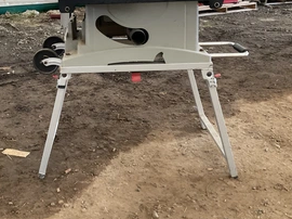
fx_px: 362
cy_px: 68
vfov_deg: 33.2
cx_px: 108
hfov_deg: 43.5
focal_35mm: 43
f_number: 1.8
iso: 64
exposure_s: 1/122
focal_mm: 3
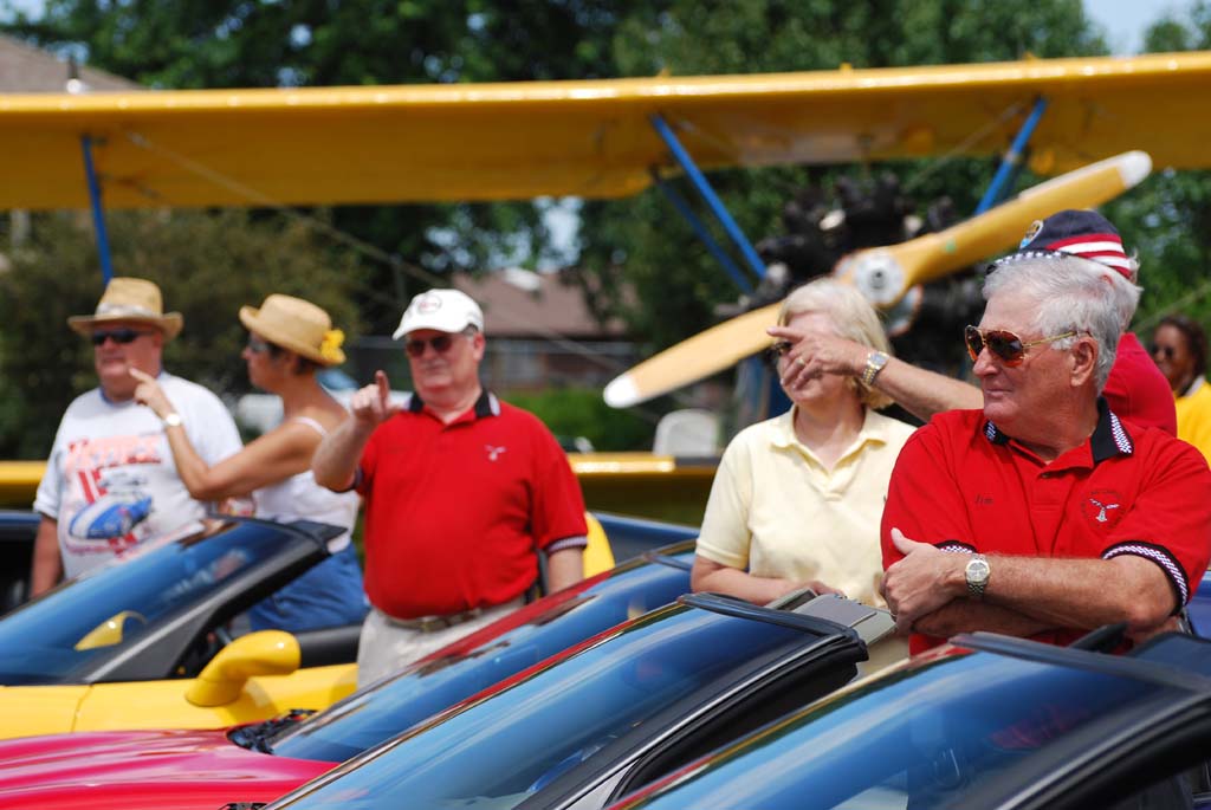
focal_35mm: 183
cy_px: 405
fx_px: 6162
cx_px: 606
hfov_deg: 11.2
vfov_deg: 7.5
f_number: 5.6
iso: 140
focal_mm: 122
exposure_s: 1/500
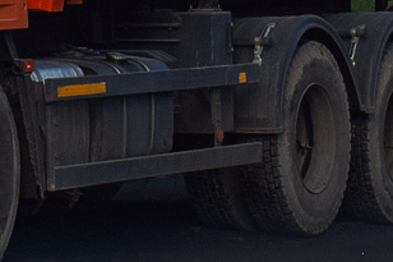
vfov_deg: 6.8
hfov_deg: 10.2
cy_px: -175
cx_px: -83
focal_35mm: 199
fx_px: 2171
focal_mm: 34
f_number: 7.1
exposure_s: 1/1000
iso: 200
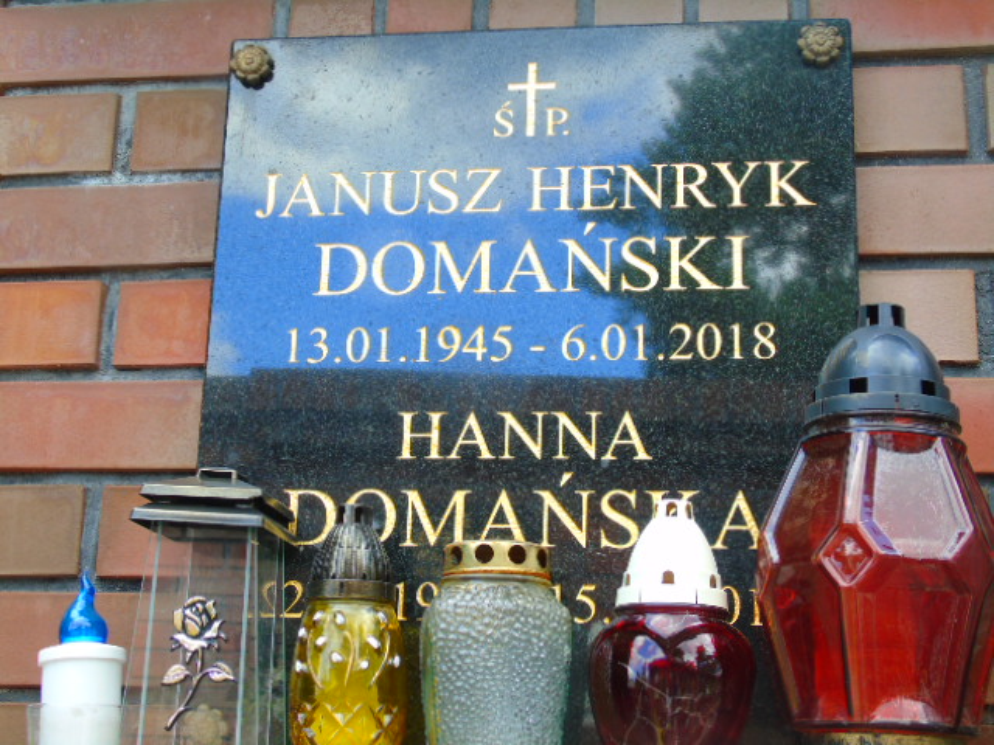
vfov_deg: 27.0
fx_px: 1551
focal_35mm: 54
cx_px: 497
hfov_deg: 35.5
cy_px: 372
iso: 80
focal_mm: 9.6
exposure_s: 1/50
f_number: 4.3
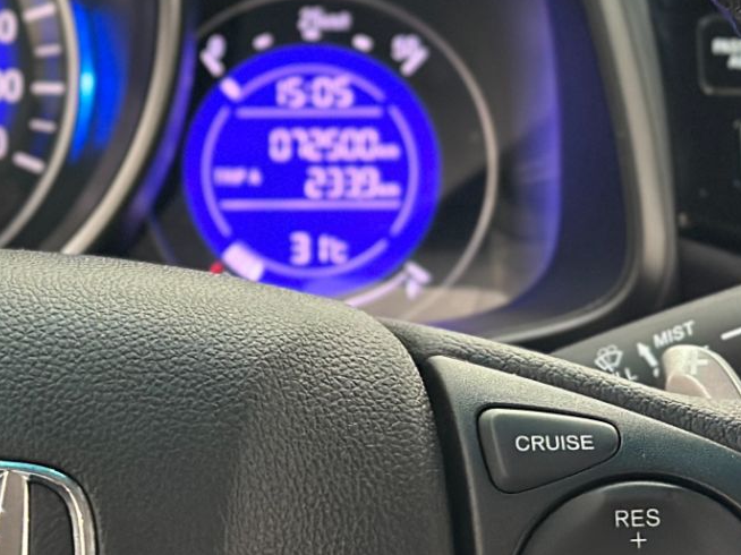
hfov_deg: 13.7
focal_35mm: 141
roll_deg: -2.4
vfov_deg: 10.5
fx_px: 3017
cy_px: 222
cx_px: -79
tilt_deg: -14.4
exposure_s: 1/40
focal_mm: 6.86
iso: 640
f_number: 1.78
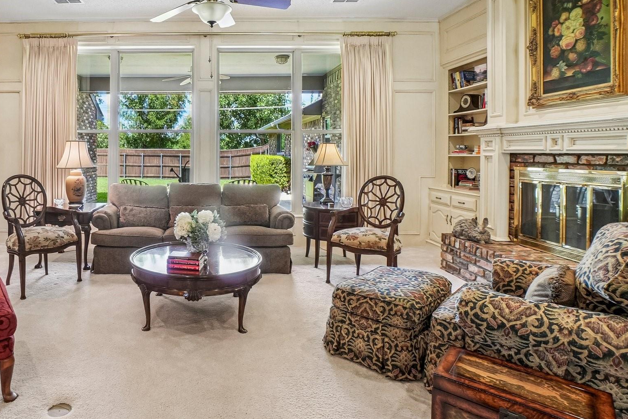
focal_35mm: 20
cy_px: 152
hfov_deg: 81.3
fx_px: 349
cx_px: 211
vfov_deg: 60.9
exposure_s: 1/15
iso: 400
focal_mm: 10
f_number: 9
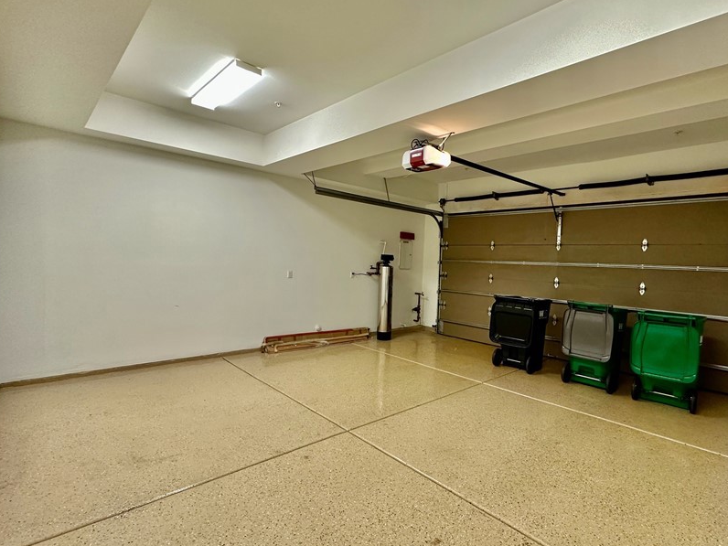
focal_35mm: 18
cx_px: 429
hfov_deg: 86.9
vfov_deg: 71.6
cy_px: 275
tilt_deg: -2.8
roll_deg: -2.0
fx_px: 379
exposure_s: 1/60
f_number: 2.2
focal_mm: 2.22
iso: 250
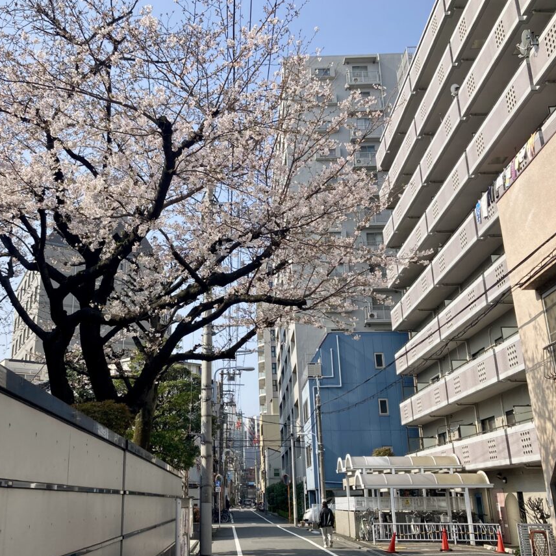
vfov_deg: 44.9
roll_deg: -0.4
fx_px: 672
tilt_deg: +19.3
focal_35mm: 37
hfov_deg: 44.5
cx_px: 201
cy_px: 269
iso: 20
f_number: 1.8
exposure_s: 1/1715
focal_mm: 3.99
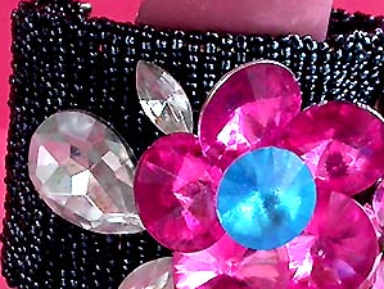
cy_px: 163
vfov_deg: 30.3
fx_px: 533
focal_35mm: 48
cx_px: 227
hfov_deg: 39.5
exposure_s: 1/15.3
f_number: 2.6
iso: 100
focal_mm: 7.85
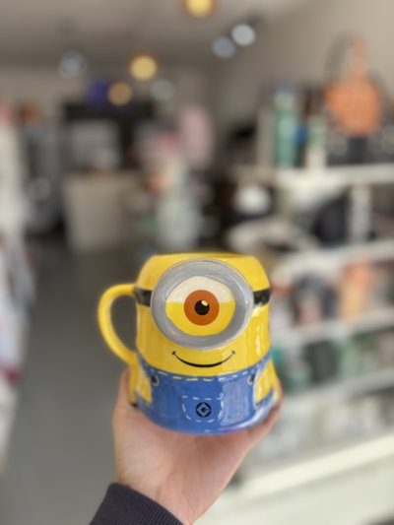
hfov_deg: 53.1
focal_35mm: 26
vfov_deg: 67.3
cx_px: 197
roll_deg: +2.0
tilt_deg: -14.2
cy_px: 262
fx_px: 394
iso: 64
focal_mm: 5.96
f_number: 1.6
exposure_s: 1/576
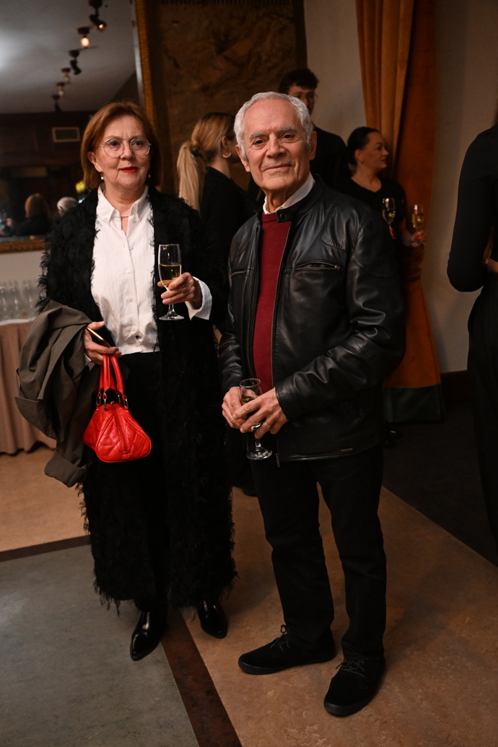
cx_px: 249
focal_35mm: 36
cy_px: 374
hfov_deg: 36.9
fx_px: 747
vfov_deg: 53.1
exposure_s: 1/320
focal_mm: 36
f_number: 4
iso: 5000
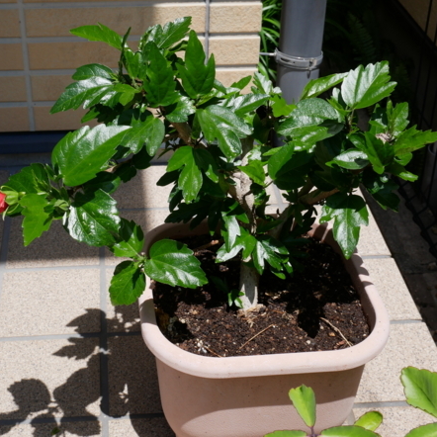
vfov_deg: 28.6
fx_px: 857
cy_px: 216
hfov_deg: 28.5
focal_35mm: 60
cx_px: 172
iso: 200
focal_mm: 25
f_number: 9
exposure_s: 1/320
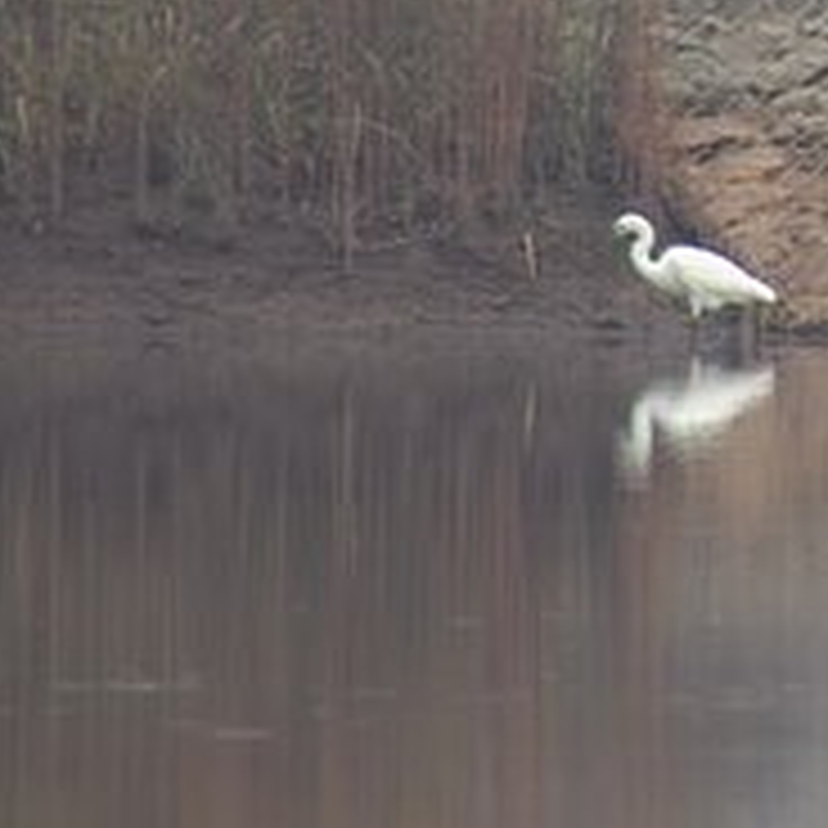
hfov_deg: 0.4
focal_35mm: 4018
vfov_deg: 0.4
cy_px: -155
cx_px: 1260
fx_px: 108735
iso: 200
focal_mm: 500
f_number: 5.6
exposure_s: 1/125
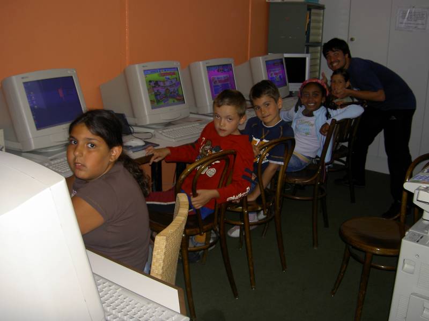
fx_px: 483
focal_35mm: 39
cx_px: 214
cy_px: 160
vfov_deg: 36.8
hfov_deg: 47.9
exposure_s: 1/60
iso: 100
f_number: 2.8
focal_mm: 8
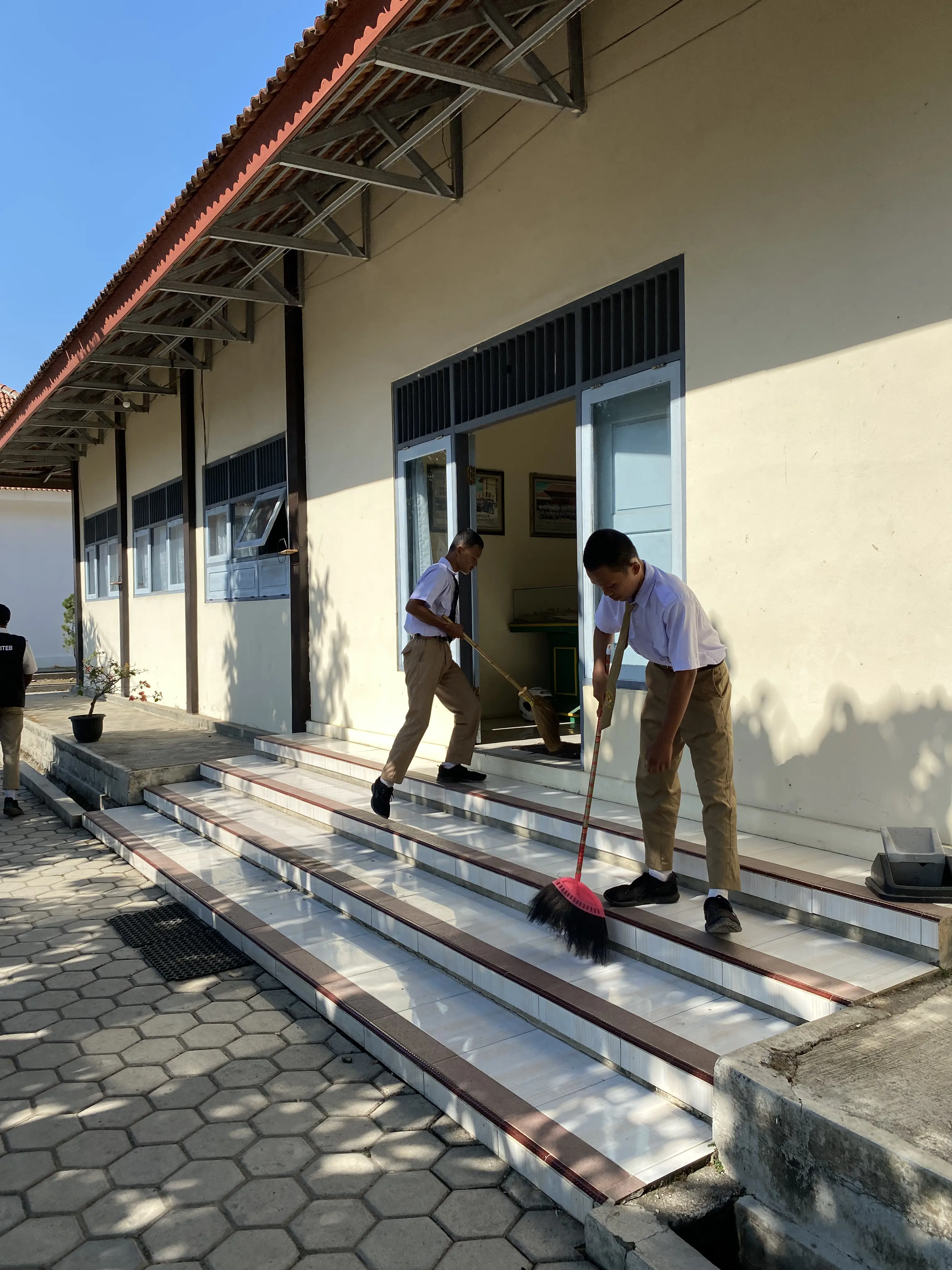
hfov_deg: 53.1
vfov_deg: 67.3
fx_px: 953
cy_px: 635
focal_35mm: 26
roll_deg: +1.2
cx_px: 476
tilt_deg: -1.9
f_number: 1.8
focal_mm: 4.25
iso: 32
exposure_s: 1/3040
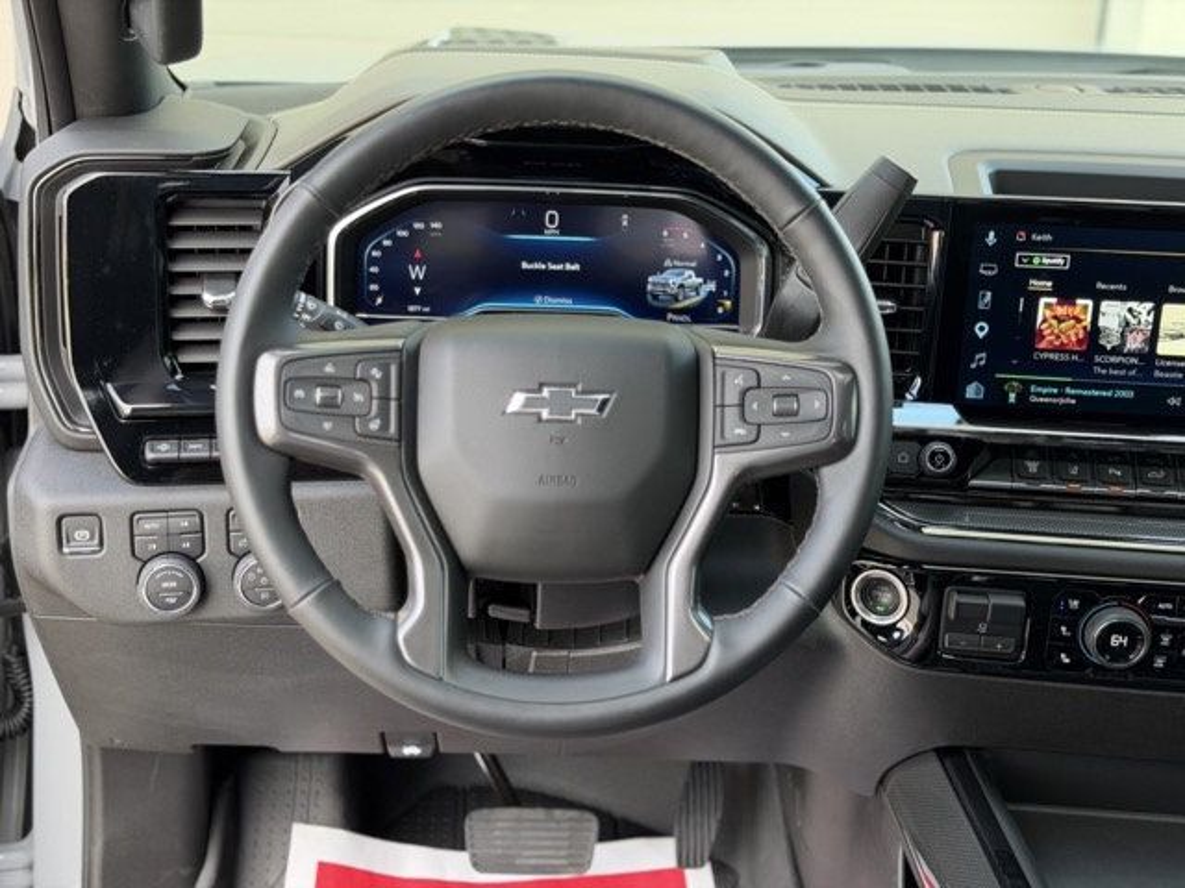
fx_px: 1643
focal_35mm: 48
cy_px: 444
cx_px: 592
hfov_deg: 39.7
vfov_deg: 30.3
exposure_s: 1/121
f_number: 1.78
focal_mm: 6.76
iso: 64
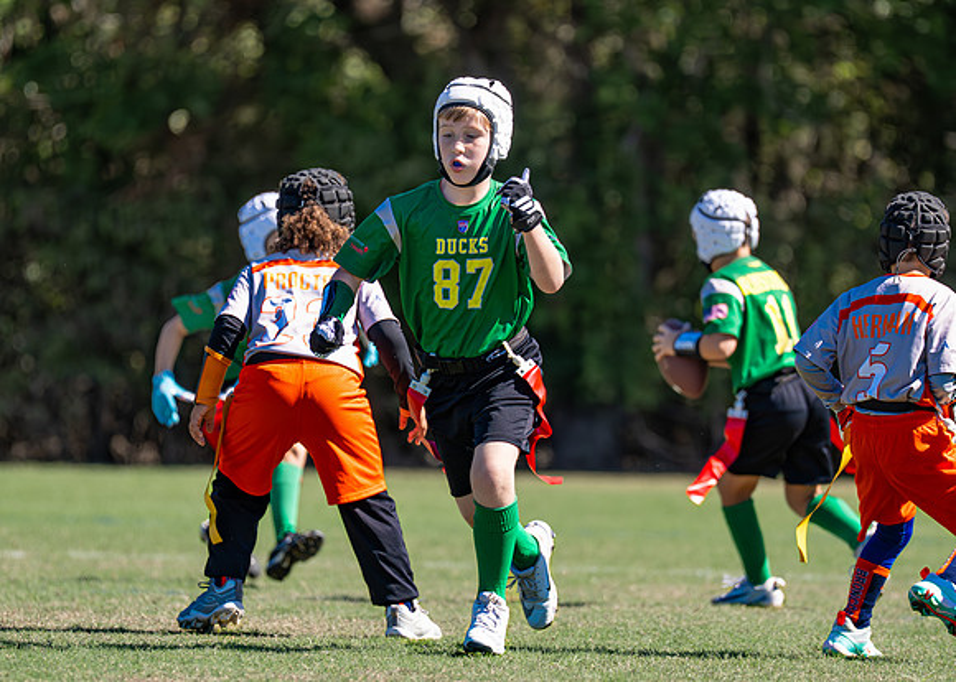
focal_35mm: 358
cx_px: 473
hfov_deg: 5.6
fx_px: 9725
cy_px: 370
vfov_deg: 4.0
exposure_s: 1/2500
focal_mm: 200
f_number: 2.8
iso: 200
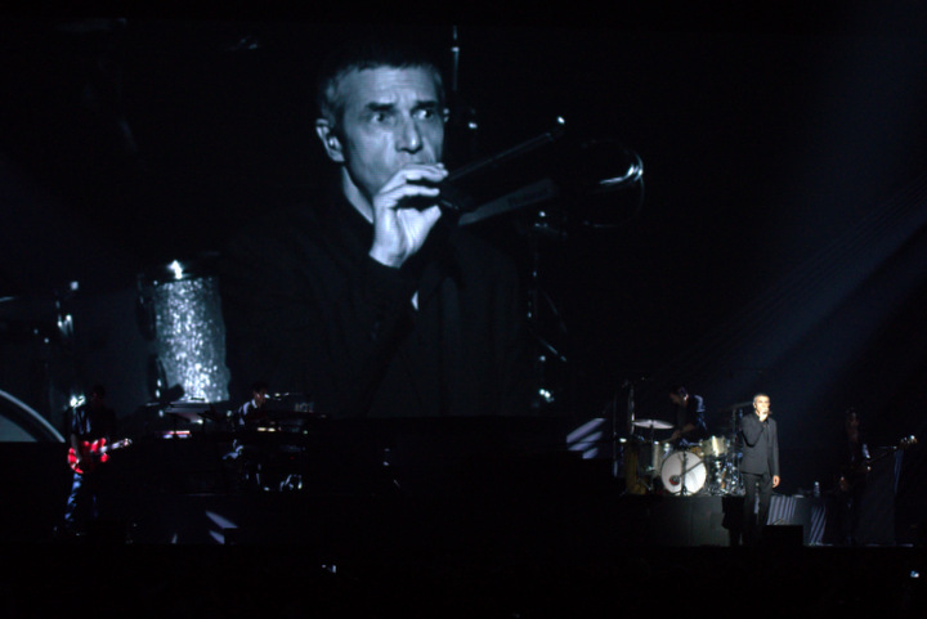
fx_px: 2705
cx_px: 464
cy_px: 310
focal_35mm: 105
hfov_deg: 19.4
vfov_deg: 13.1
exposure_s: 1/60
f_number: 2.8
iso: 500
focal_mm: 70
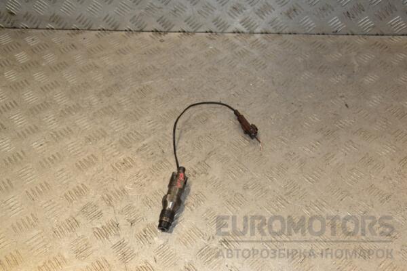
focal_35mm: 38
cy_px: 136
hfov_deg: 51.3
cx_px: 204
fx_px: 424
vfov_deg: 35.5
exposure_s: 1/200
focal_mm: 25
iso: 800
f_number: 7.1
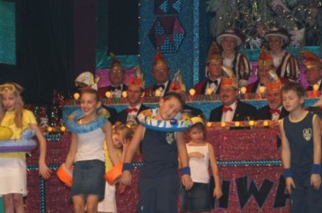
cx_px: 160
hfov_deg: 11.9
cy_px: 128
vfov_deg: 7.9
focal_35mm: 173
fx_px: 1542
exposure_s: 1/60
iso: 400
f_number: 5.6
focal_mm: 85
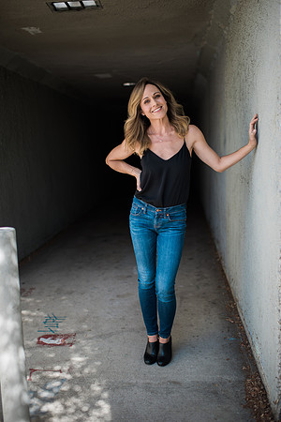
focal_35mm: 35
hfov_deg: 37.9
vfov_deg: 54.4
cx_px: 140
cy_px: 211
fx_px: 410
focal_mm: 35
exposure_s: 1/800
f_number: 1.4
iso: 100
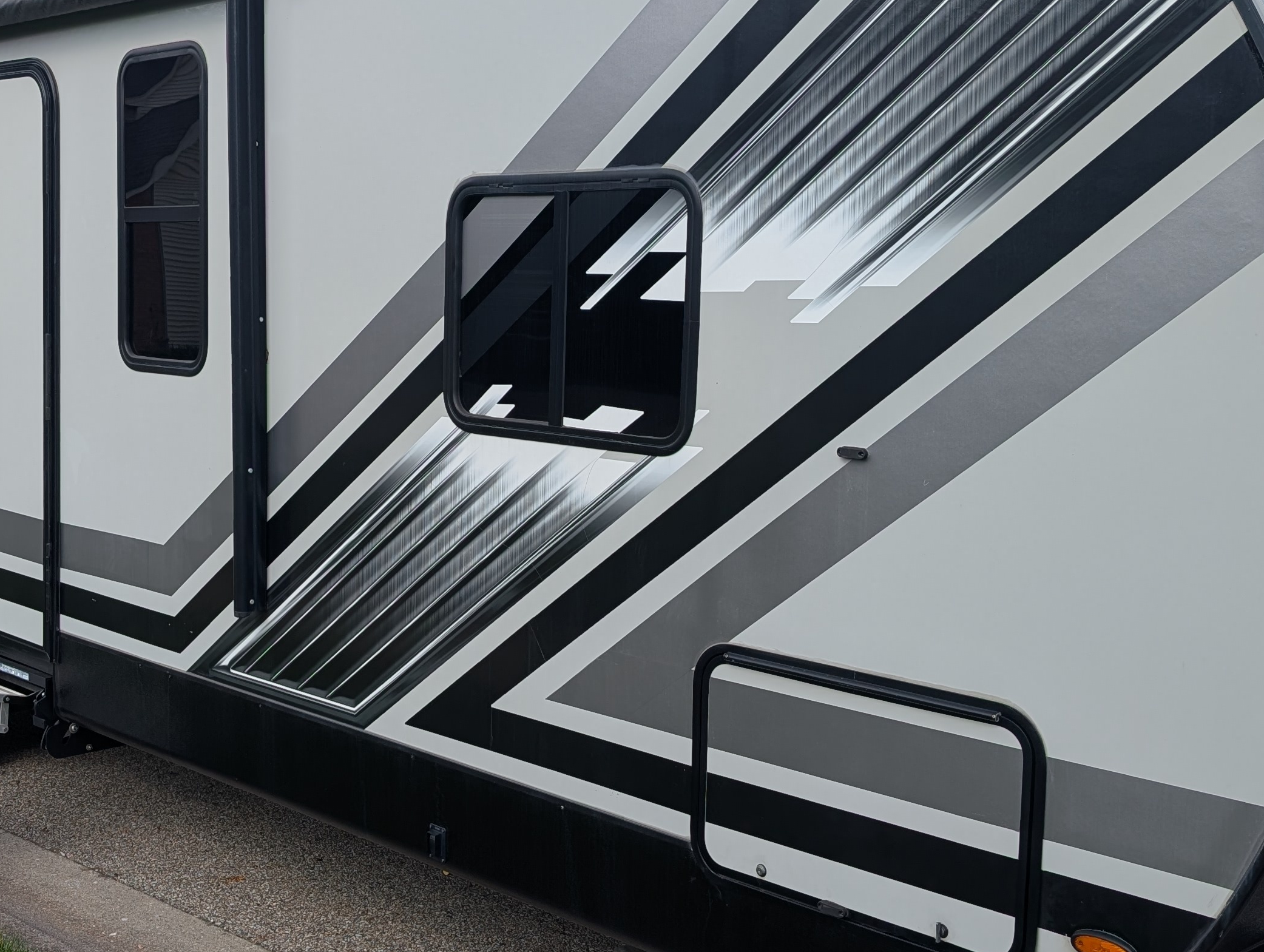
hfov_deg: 40.3
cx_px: 542
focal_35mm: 47
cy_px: 433
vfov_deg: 30.9
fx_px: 1719
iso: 21
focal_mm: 6.9
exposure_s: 1/613
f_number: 1.68
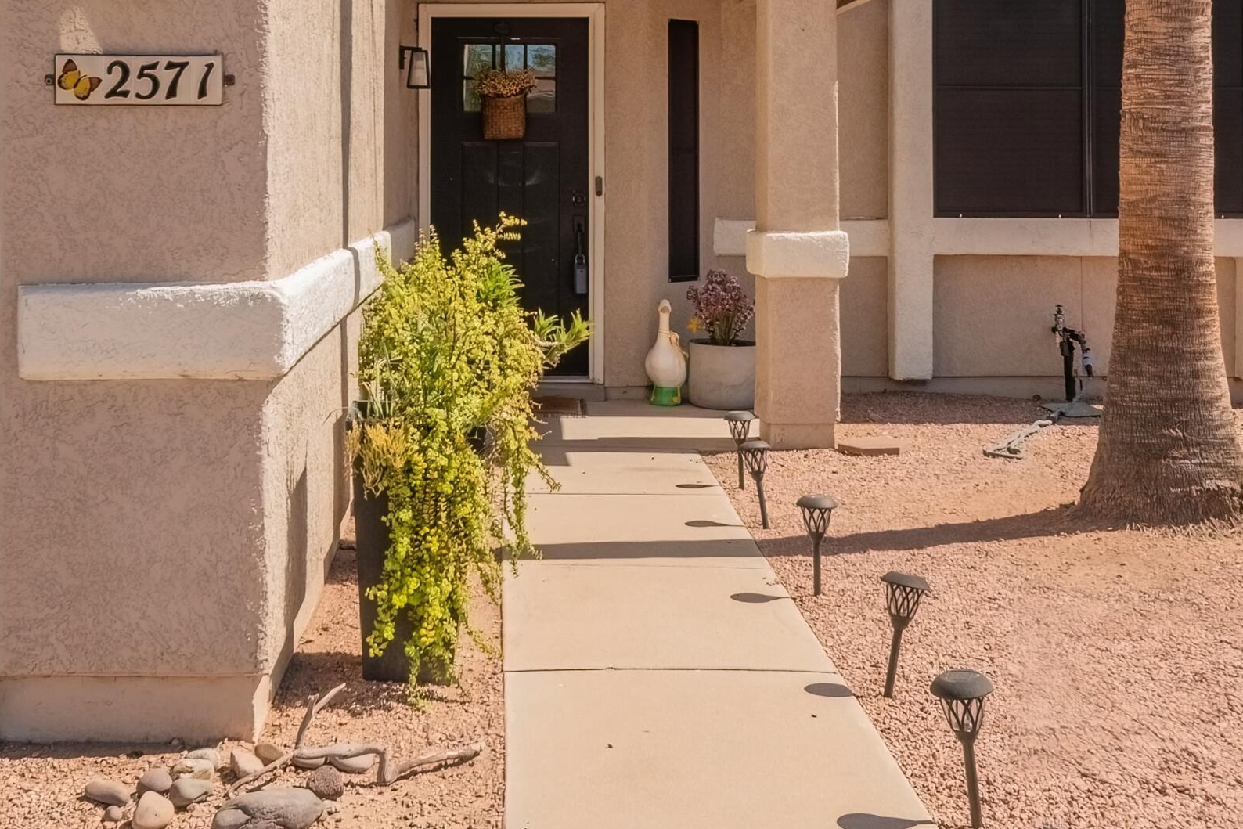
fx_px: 1761
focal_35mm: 51
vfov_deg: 25.9
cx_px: 495
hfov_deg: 38.7
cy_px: 131
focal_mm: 18
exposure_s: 1/125
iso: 100
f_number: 11
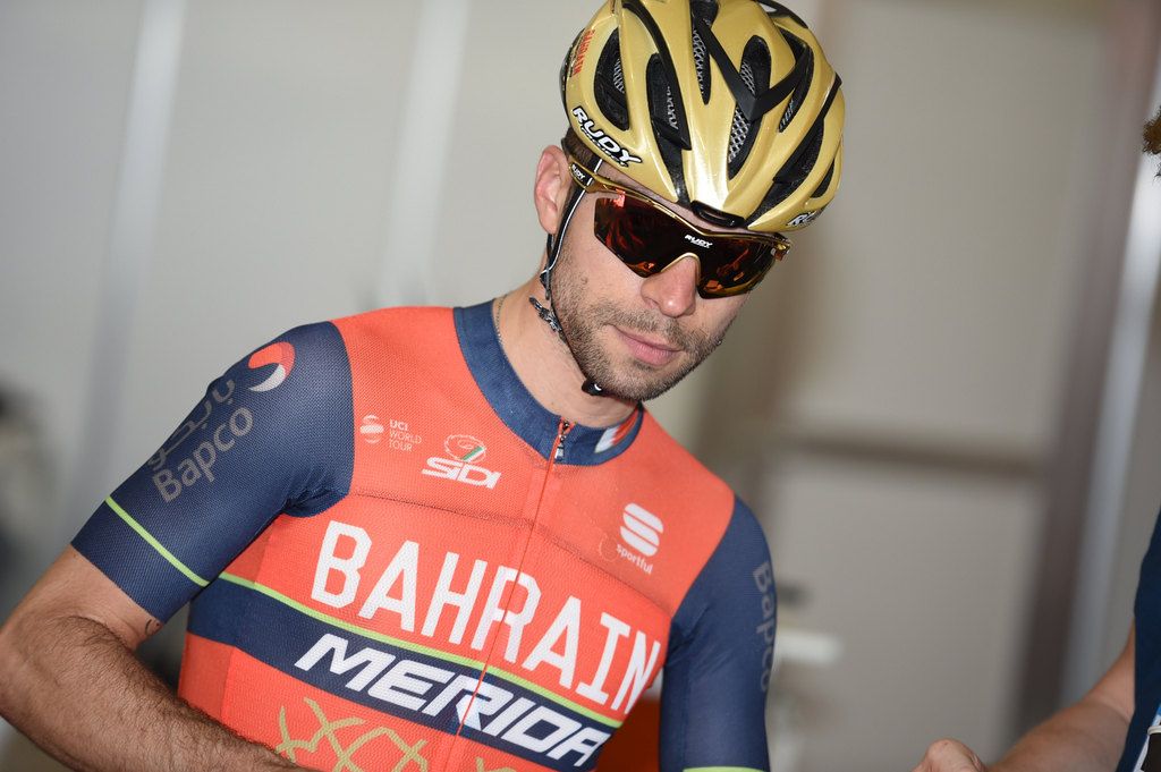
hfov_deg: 11.8
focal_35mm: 175
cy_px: 386
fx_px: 5639
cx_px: 580
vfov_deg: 7.8
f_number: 2.8
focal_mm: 175
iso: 500
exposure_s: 1/250
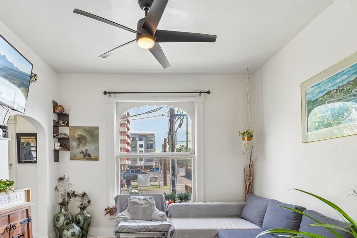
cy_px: 138
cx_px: 170
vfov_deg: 56.9
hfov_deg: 78.5
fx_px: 218
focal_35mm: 22
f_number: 8
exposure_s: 1/40
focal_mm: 10
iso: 800
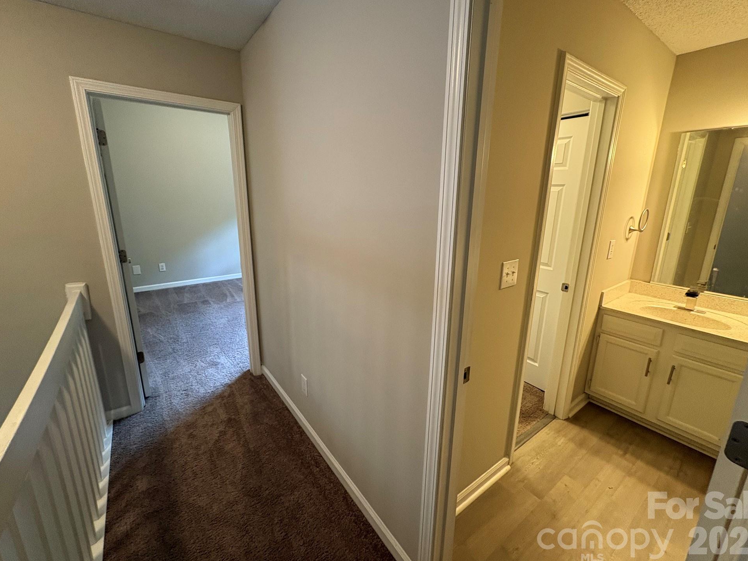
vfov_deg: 81.7
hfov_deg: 98.2
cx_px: 372
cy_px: 268
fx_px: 324
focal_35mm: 15
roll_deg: +0.5
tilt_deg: -11.7
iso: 250
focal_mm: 2.22
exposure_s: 1/60
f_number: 2.2
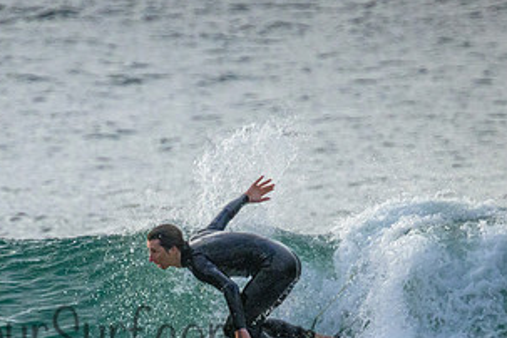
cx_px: 125
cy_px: 317
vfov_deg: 0.9
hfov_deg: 1.3
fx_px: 21546
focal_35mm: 1530
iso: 5600
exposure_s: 1/2000
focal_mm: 800
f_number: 11
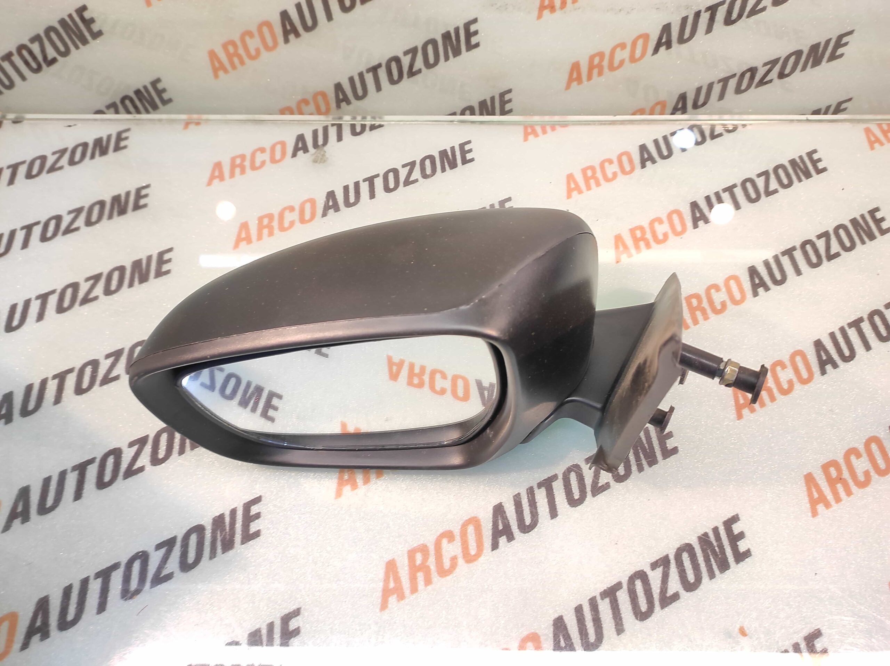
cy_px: 333
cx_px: 445
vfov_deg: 74.7
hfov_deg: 91.1
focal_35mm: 17
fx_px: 437
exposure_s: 1/33
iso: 312
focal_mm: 4.74
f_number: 1.79
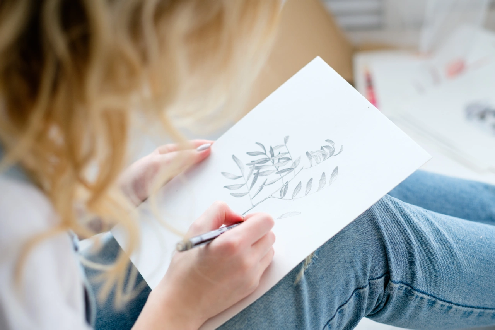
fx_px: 1155
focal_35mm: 84
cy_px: 165
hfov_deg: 24.2
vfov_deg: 16.3
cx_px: 248
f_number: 2
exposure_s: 1/320
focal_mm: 56
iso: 200
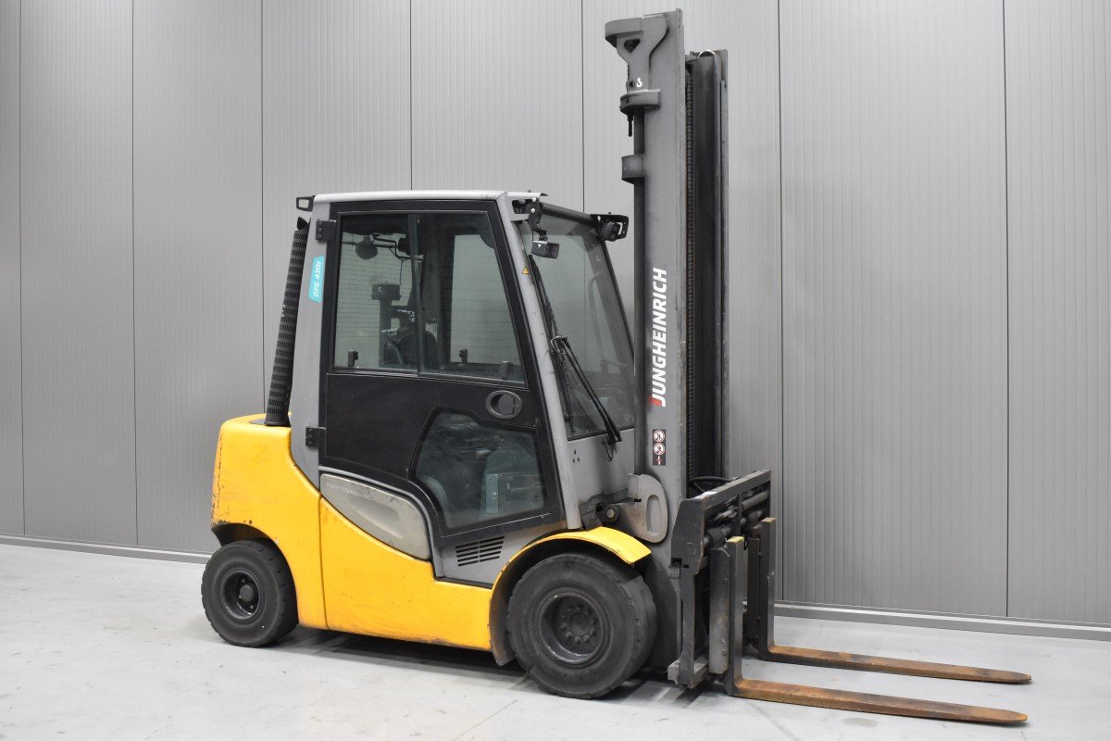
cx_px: 556
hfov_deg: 53.1
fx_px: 1111
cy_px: 370
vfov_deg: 36.9
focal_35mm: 36
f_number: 5.6
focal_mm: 24
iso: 1600
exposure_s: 1/25
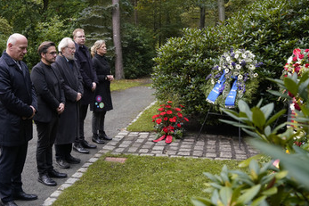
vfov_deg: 34.2
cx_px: 126
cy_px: 95
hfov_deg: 49.3
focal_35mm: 39
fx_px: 335
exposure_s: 1/400
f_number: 5.6
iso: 1250
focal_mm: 30
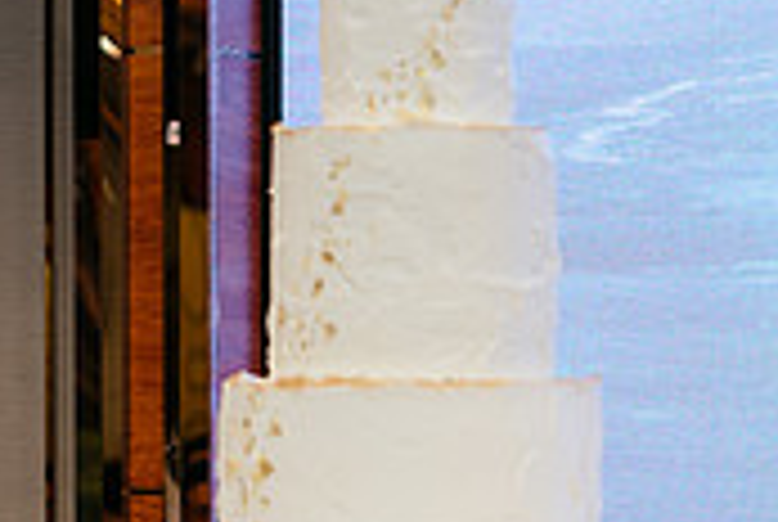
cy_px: 299
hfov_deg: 11.6
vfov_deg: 8.1
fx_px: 3680
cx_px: 1151
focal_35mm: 170
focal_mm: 33
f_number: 1.4
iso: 200
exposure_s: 1/125
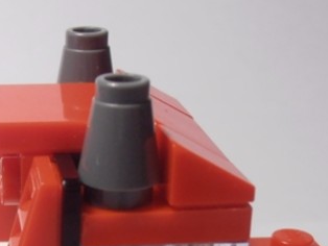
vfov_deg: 13.4
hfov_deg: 18.1
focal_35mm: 106
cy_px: 334
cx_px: 2
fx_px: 1005
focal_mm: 6.61
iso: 100
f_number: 3.9
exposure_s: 1/40
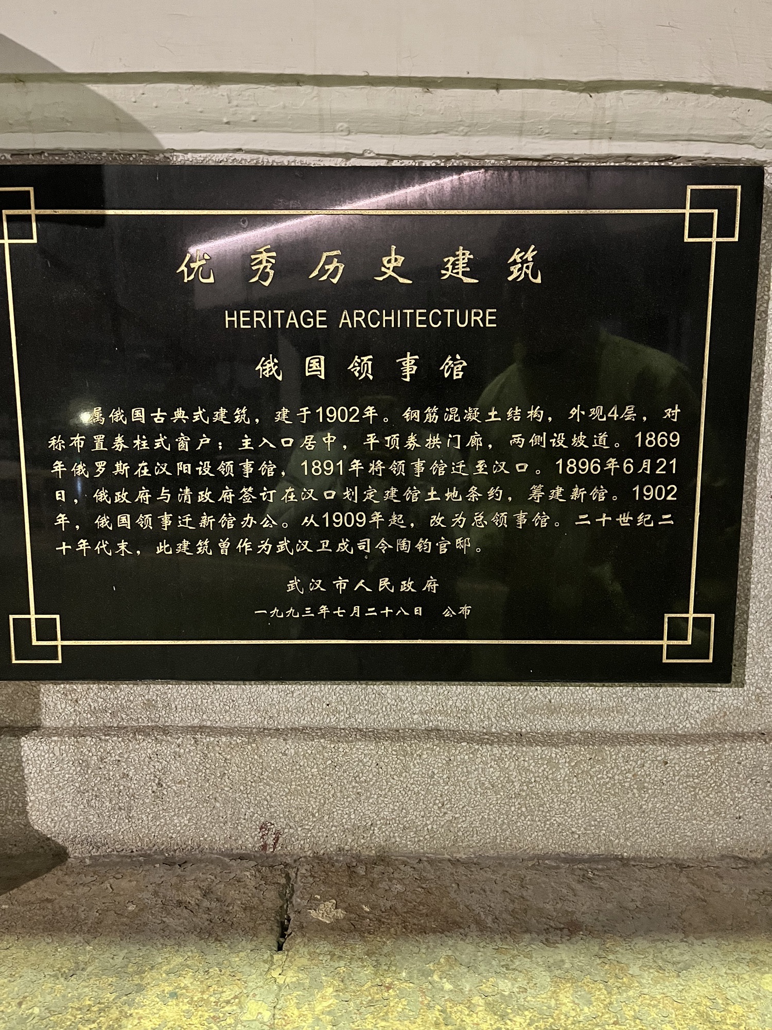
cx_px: 386
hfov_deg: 53.1
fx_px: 773
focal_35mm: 26
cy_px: 515
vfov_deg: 67.3
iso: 640
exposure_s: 1/25
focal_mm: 5.1
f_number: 1.6
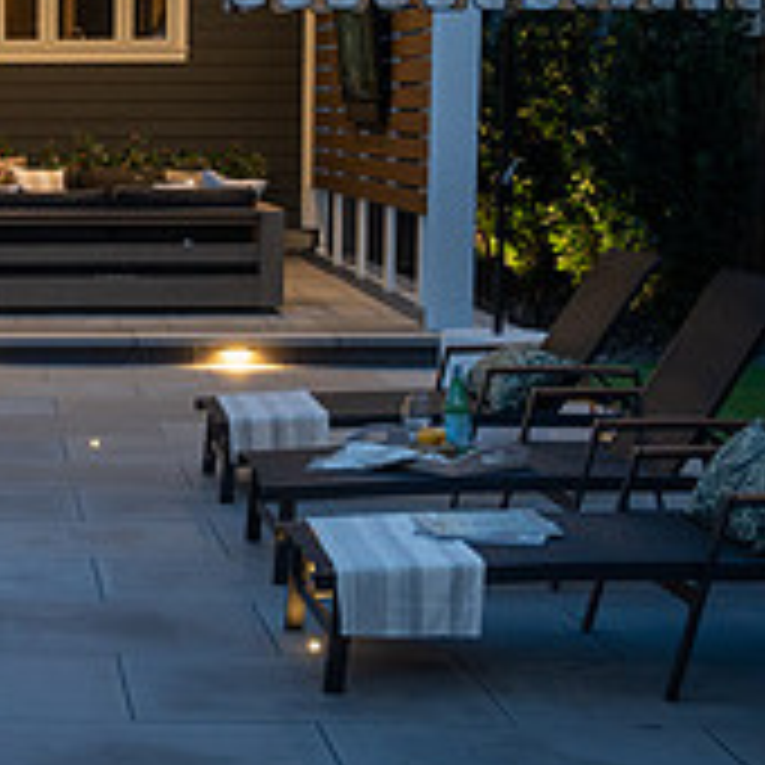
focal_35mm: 82
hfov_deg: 20.1
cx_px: -94
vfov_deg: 21.1
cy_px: 362
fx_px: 2050
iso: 800
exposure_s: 1/60
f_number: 4
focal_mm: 27
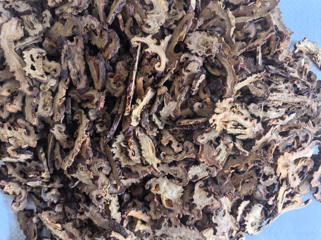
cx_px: 160
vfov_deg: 51.4
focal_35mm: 27
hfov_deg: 65.3
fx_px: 250
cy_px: 120
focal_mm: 5.75
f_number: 2
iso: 100
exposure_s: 1/100
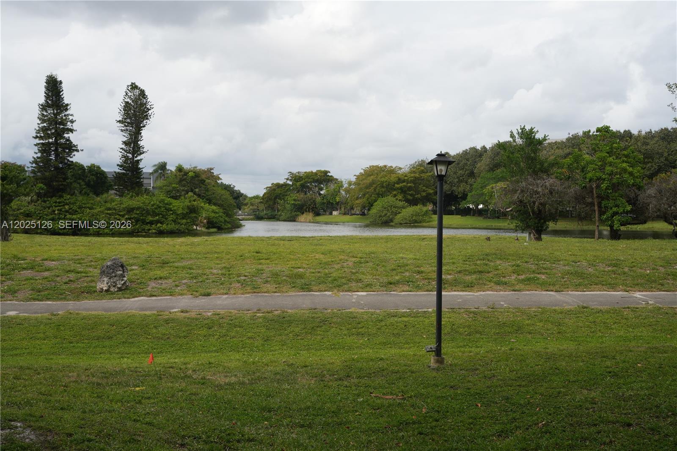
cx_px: 338
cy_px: 226
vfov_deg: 31.2
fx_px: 808
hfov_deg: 45.4
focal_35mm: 43
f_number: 6.3
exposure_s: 1/250
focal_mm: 43
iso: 100
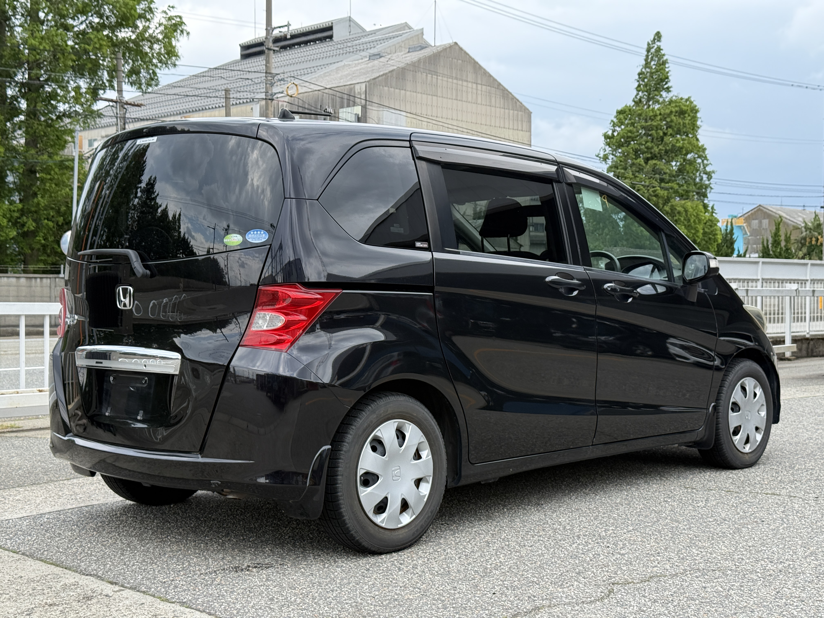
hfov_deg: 39.7
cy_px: 309
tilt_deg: -1.1
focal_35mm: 48
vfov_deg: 30.3
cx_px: 412
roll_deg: -0.1
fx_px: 1143
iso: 100
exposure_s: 1/1575
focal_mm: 6.76
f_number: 1.78
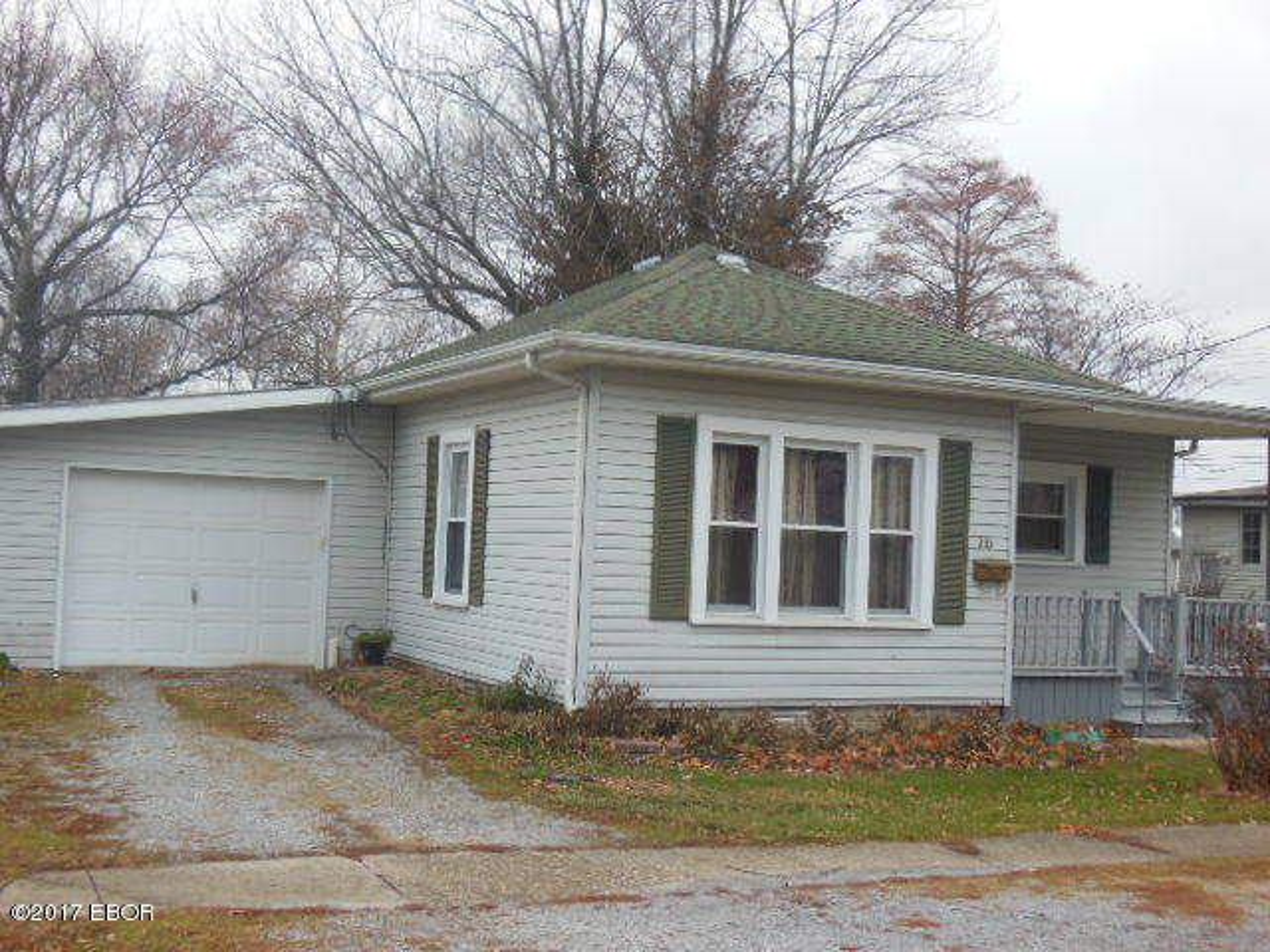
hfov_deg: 42.1
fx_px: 1651
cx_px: 635
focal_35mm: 45
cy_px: 476
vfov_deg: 32.2
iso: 125
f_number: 4.4
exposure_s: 1/250
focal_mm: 8
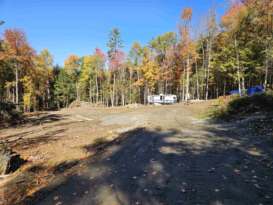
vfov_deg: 58.9
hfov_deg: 73.9
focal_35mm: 23
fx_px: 181
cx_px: 136
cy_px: 102
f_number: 1.8
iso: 25
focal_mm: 5.4
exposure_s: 1/934
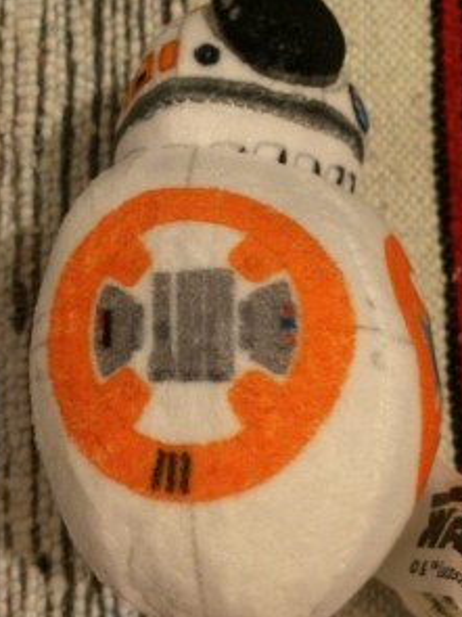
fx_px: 748
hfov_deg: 34.2
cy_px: 260
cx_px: 276
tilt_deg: -83.9
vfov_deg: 44.7
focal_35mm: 42
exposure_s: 1/25
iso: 320
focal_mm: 4.15
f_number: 2.2
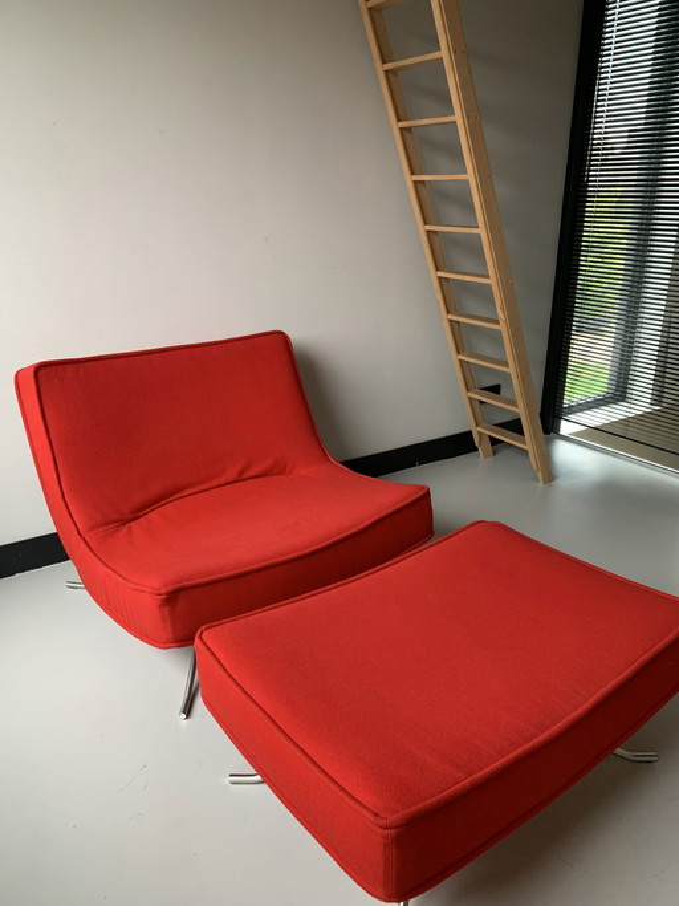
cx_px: 340
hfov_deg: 53.0
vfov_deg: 67.3
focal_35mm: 26
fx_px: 680
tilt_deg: -18.4
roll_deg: -1.2
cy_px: 453
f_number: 1.8
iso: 160
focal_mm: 4.25
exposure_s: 1/60
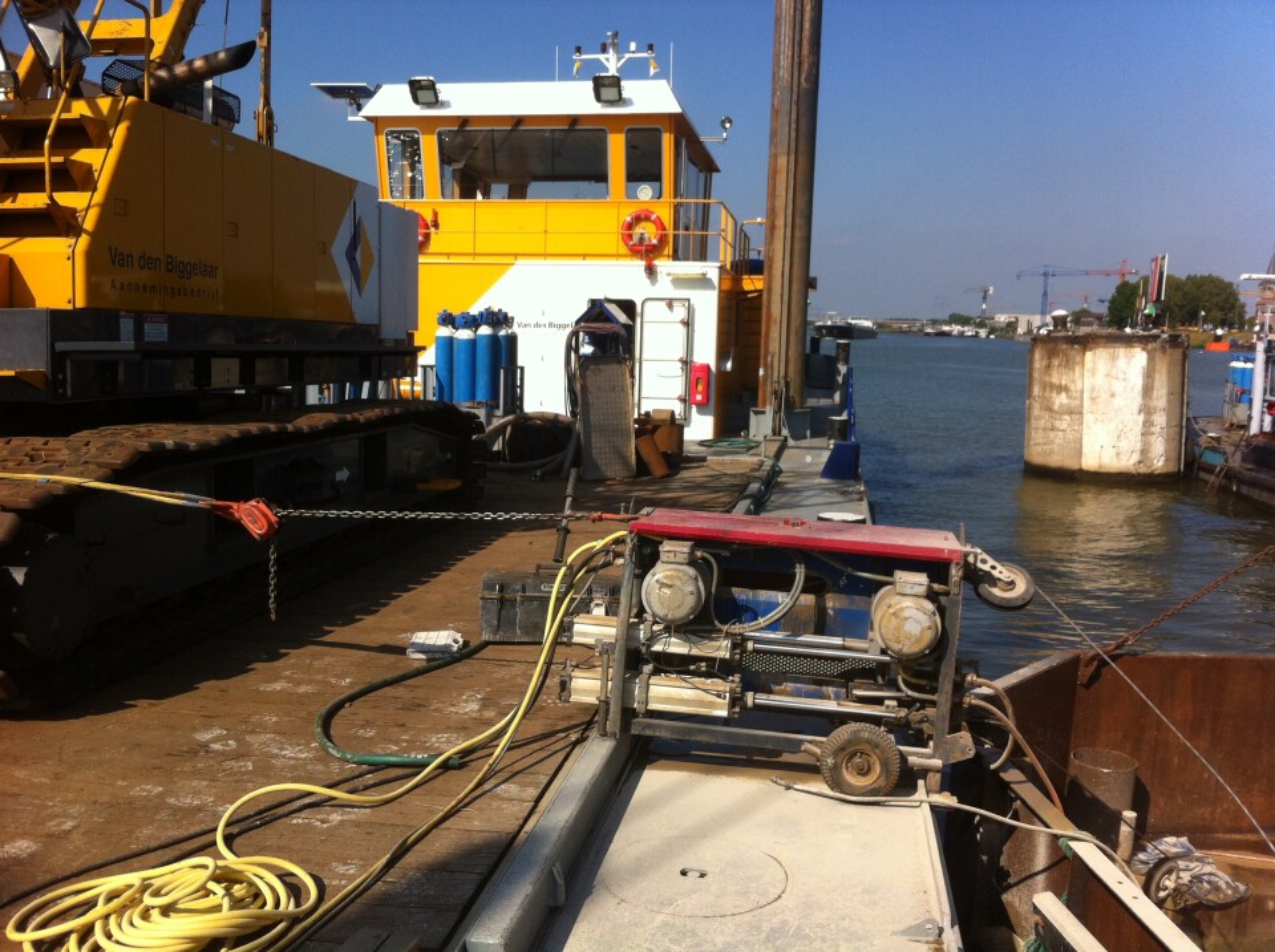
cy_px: 476
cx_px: 638
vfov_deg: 40.6
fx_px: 1287
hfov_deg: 52.7
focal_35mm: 35
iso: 80
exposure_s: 1/1588
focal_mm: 3.85
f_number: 2.8
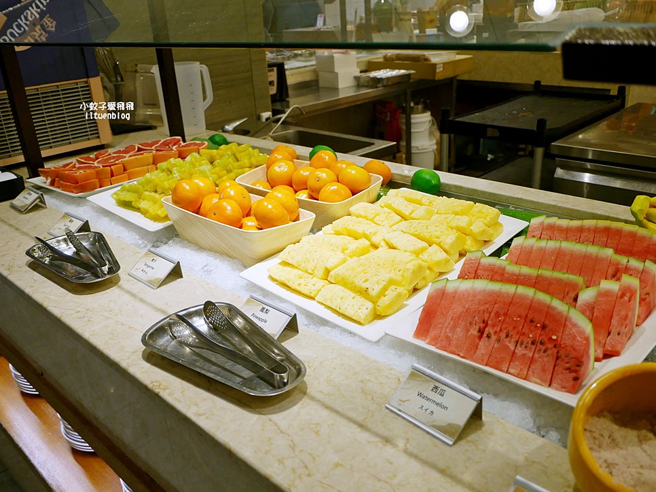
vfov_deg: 48.2
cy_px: 247
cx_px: 329
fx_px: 550
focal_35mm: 29
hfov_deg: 61.6
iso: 250
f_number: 2.5
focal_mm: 14
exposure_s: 1/60
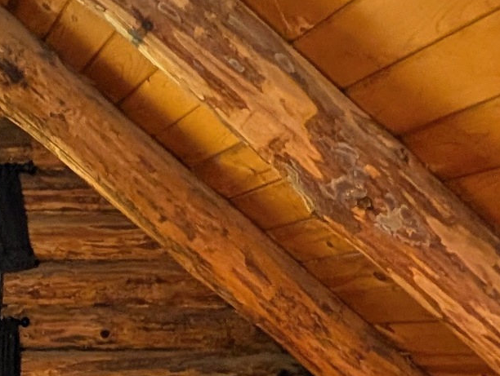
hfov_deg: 26.3
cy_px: 515
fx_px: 868
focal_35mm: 60
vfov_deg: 21.6
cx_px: -181
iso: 61
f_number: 1.7
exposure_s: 1/40
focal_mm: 2.02
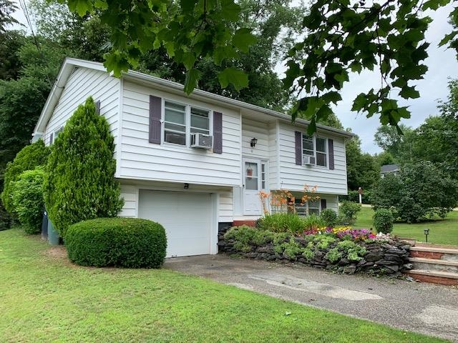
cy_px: 172
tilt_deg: +8.2
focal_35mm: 26
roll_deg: -0.4
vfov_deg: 53.1
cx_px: 229
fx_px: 344
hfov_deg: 67.3
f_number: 1.8
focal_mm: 4.25
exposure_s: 1/701
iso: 25
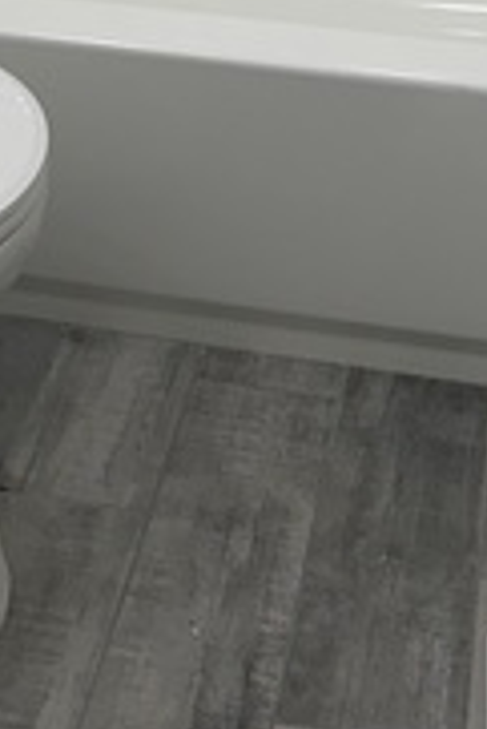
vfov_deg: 18.0
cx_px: 133
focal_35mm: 92
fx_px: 1863
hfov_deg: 14.8
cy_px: -558
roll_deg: +0.3
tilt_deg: -9.5
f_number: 1.78
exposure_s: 1/287
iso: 64
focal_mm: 6.76
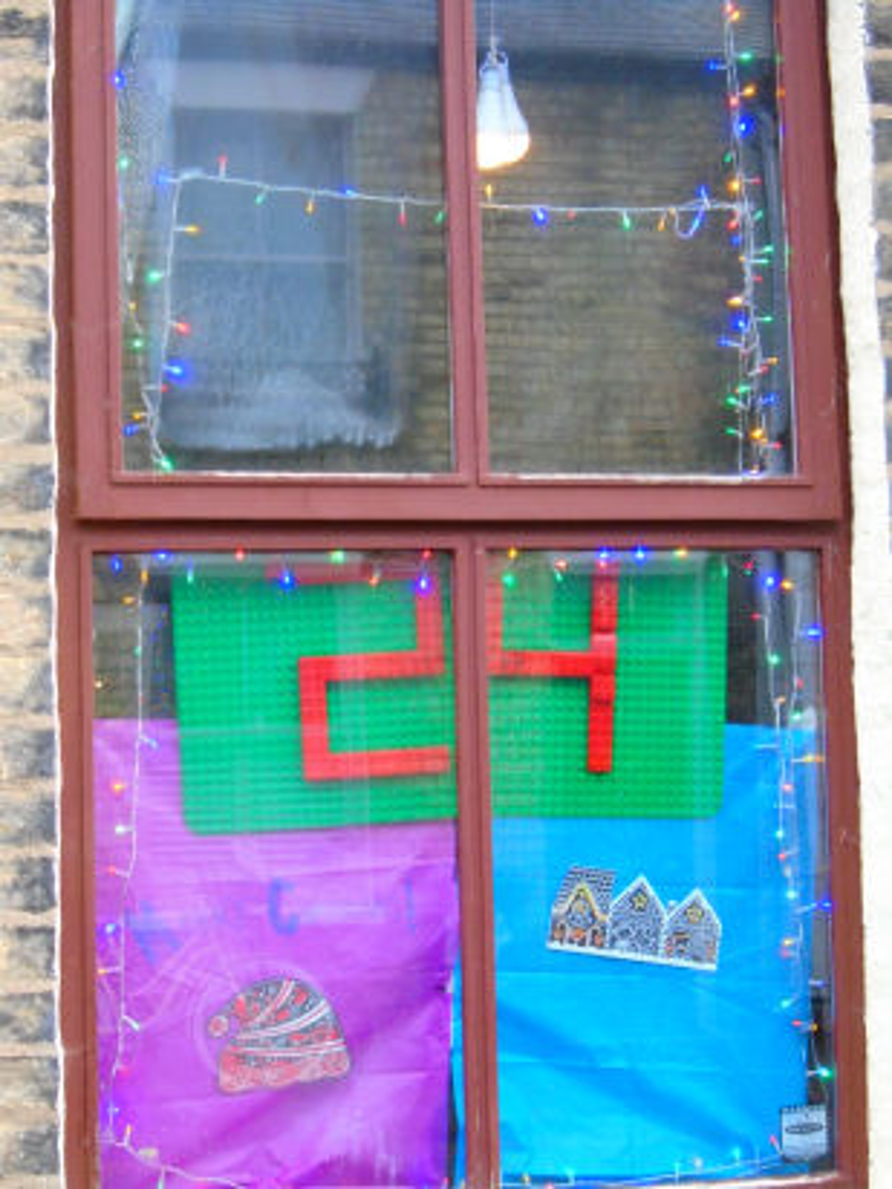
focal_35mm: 68
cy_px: 594
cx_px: 446
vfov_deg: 28.6
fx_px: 2336
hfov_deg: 21.6
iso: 400
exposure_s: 1/60
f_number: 5.5
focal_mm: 12
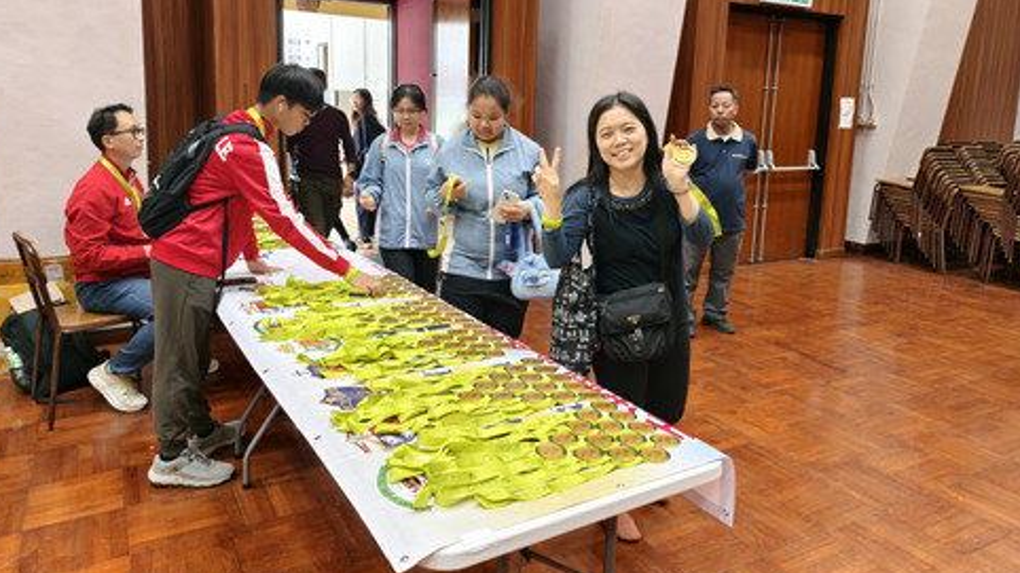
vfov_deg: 44.1
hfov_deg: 71.9
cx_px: 502
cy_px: 221
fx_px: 703
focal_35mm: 26
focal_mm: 6.54
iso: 167
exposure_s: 1/99.9
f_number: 1.57
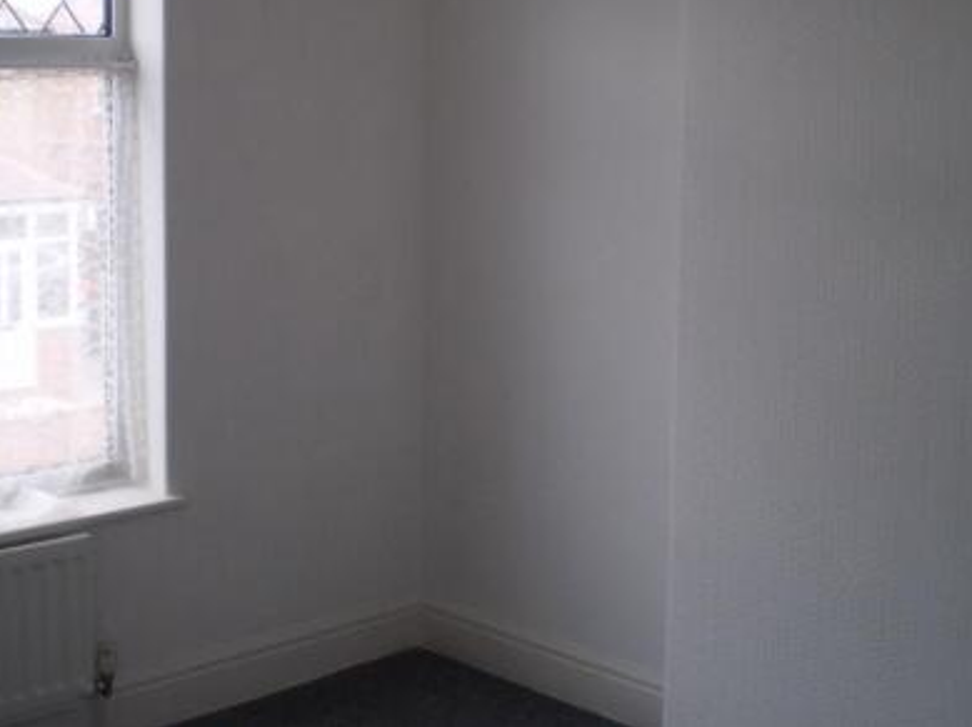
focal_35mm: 54
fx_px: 1515
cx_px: 346
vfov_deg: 26.7
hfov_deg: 35.3
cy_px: 186
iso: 64
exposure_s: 1/40
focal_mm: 6.3
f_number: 3.1
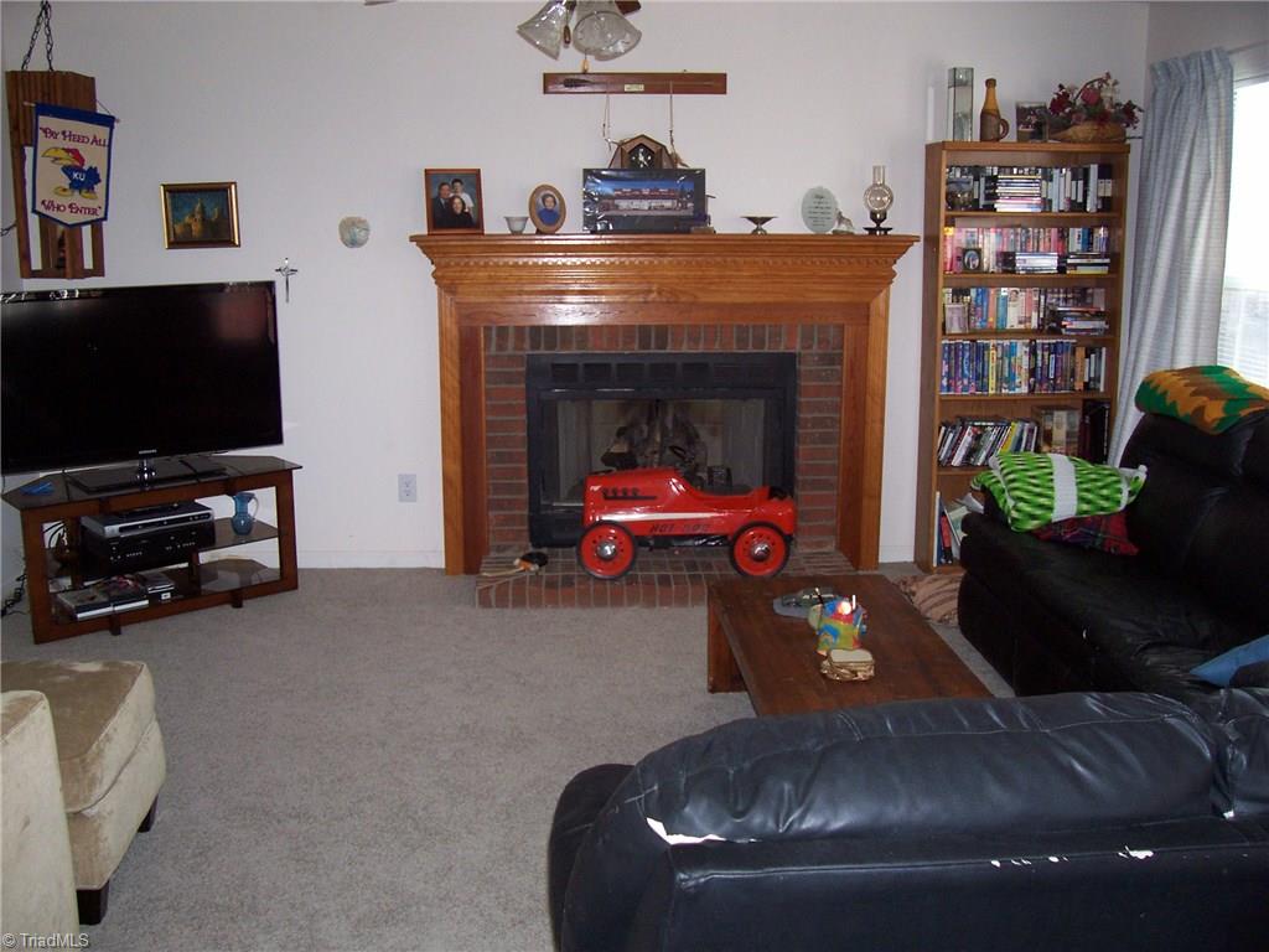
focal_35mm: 34
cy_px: 476
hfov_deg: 54.0
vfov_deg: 41.8
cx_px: 634
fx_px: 1246
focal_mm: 5.6
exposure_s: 1/112
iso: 140
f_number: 2.7
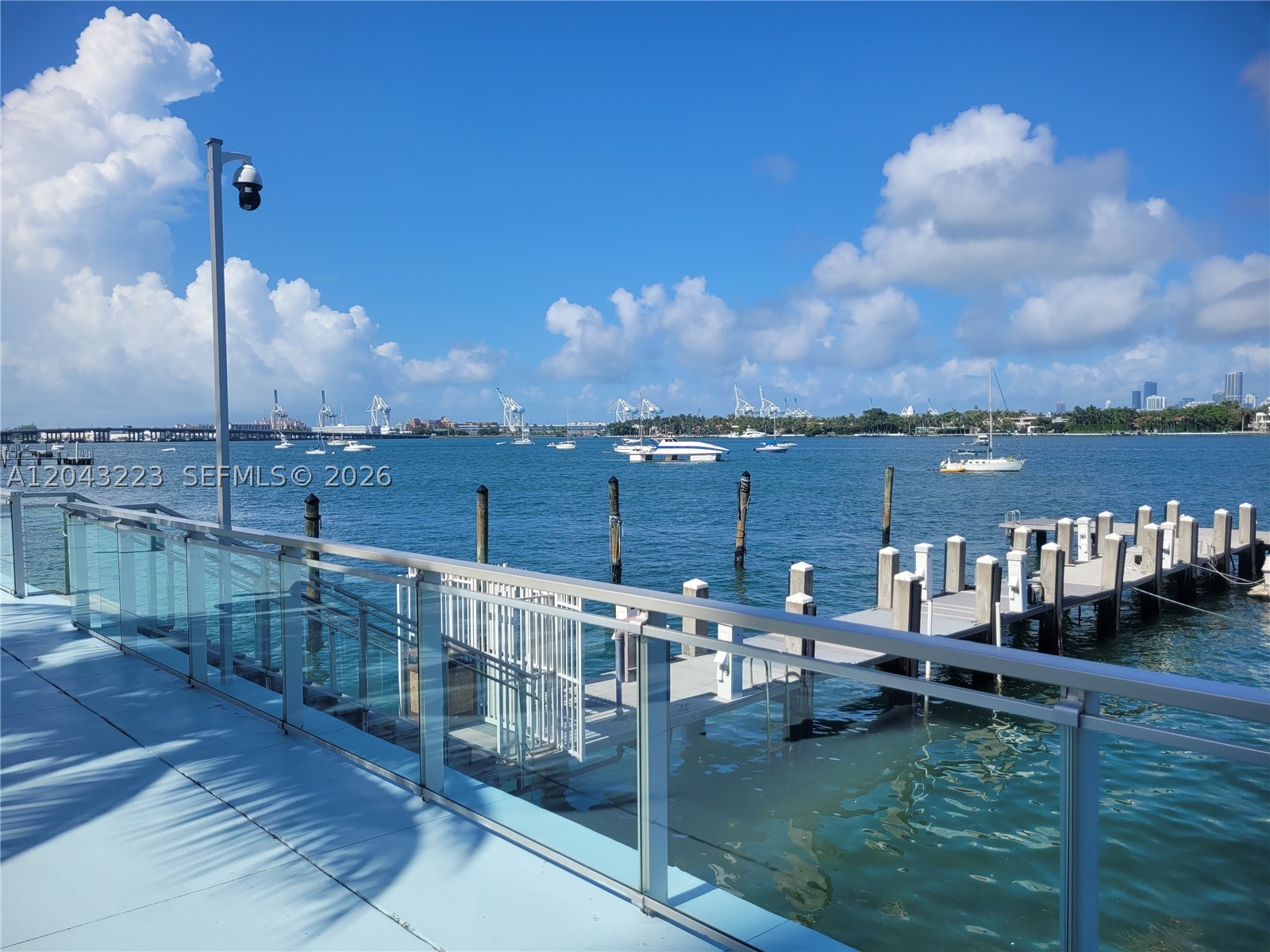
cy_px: 476
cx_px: 635
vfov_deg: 53.1
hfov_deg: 67.3
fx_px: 954
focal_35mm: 26
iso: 40
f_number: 1.8
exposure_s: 1/3042
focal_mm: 5.4
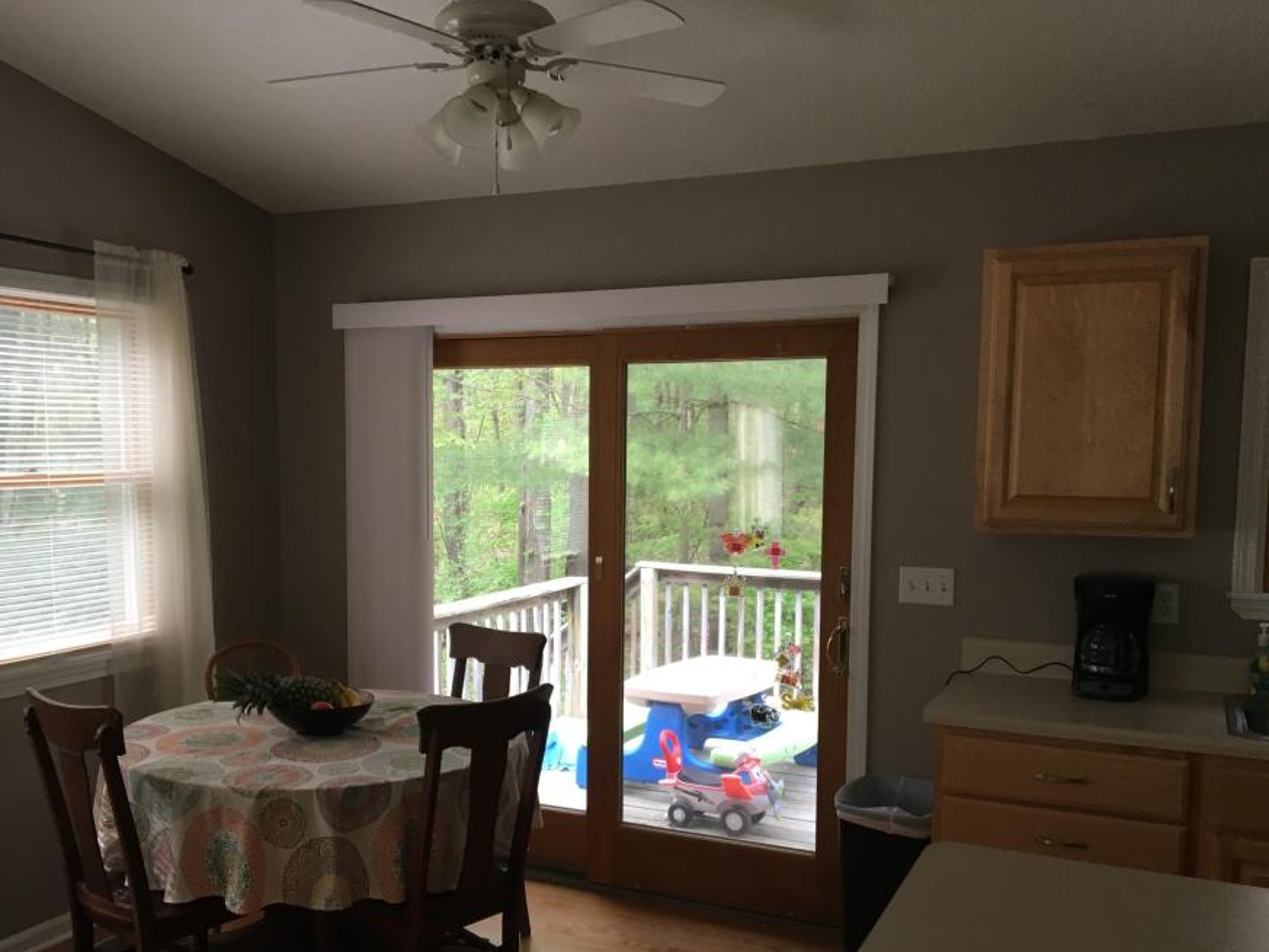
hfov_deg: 53.8
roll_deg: -0.5
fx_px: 1247
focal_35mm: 34
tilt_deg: -5.4
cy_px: 551
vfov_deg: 41.7
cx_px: 558
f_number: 2.2
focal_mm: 4.15
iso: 40
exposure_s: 1/30
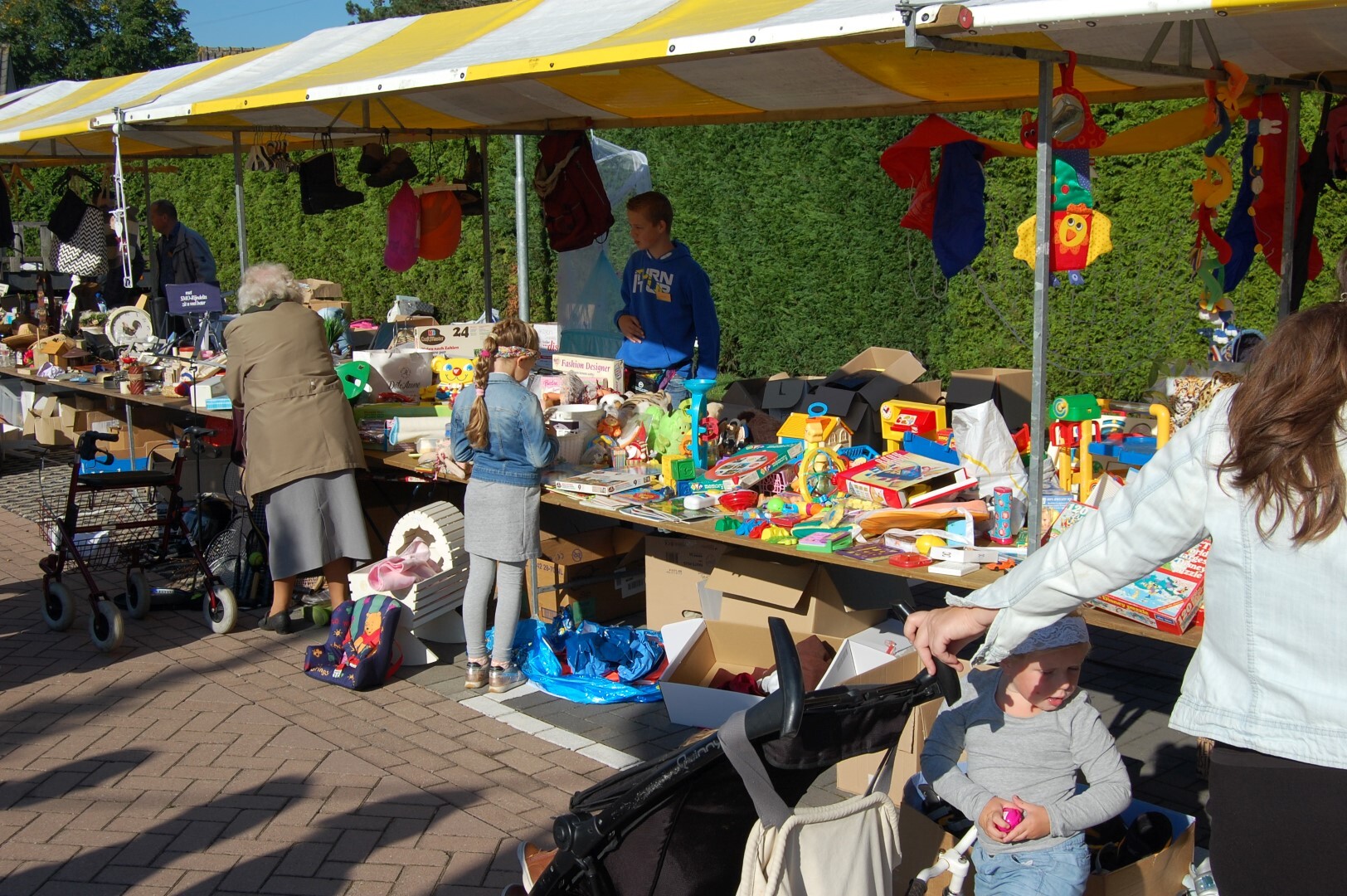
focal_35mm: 39
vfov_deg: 34.2
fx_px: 1458
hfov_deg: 49.6
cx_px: 674
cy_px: 448
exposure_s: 1/400
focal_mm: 26
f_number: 10
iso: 200
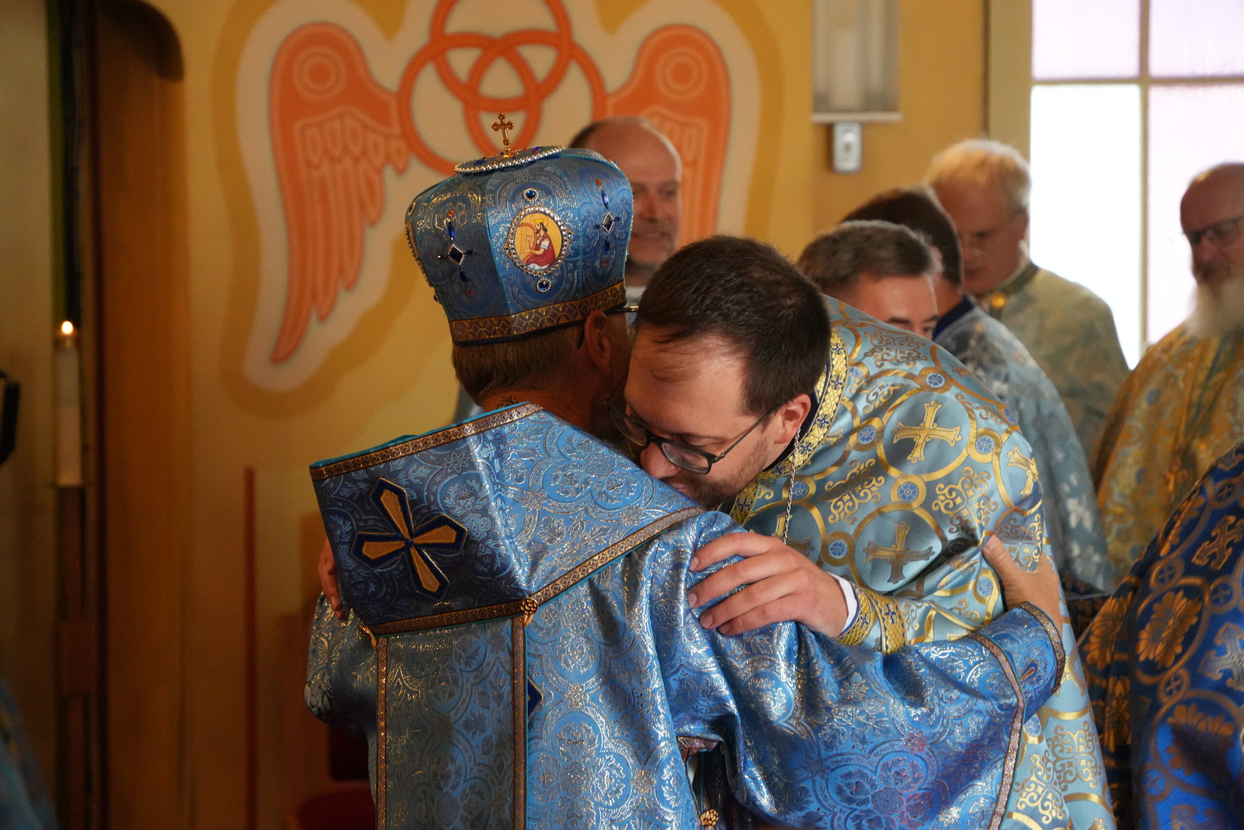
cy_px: 415
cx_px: 622
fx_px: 4354
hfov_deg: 16.3
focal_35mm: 126
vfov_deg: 10.9
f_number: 5
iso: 4000
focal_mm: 84
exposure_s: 1/160
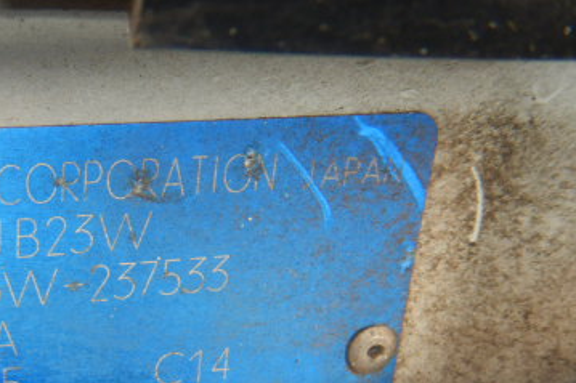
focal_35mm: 63
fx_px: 1007
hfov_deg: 30.8
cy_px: 372
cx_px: 88
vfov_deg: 20.9
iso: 200
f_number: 4.2
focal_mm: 6.1
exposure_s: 1/30
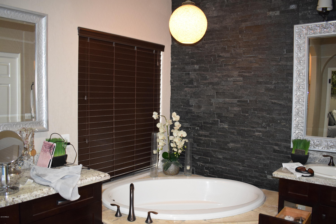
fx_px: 280
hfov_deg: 61.9
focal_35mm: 30
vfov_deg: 43.6
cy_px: 112
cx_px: 168
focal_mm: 20
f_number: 3.8
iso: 2200
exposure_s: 1/60
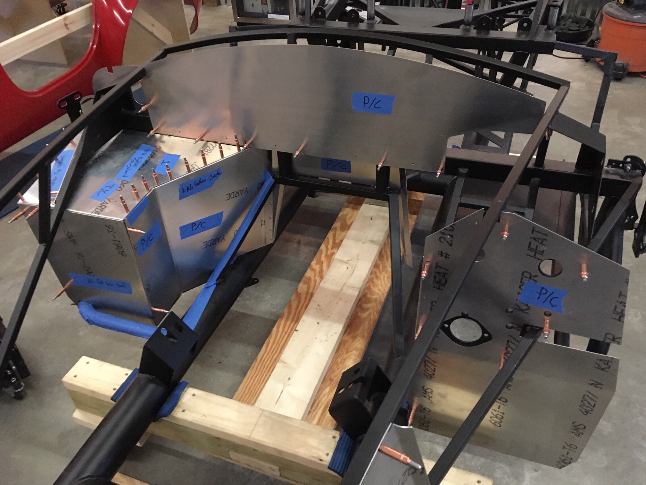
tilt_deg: -39.9
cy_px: 242
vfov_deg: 48.2
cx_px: 323
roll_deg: +5.0
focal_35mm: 29
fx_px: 541
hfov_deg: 61.7
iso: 400
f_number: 2.2
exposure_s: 1/15
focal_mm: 4.15
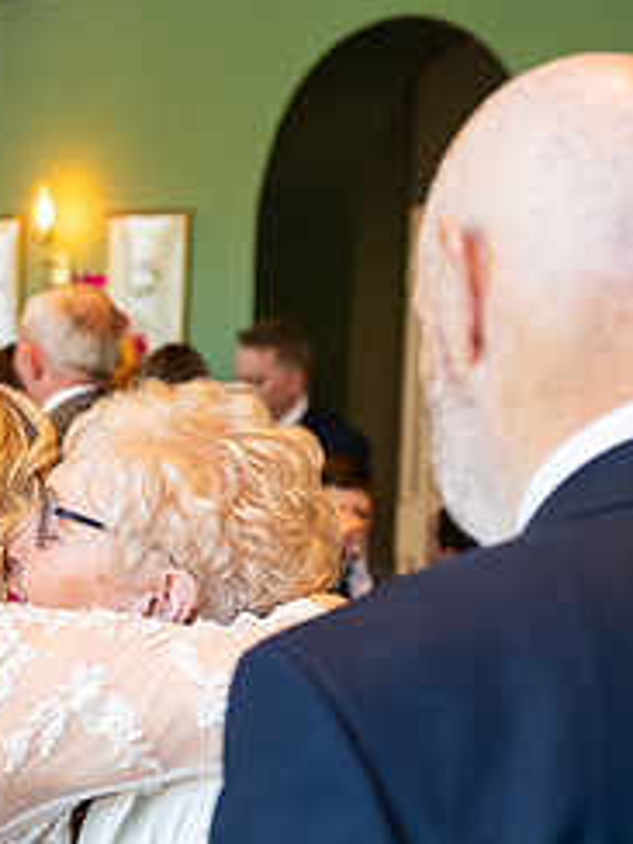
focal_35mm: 87
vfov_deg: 22.3
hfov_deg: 16.6
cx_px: 10
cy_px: 635
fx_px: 2121
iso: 800
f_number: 3.5
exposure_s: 1/160
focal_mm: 38
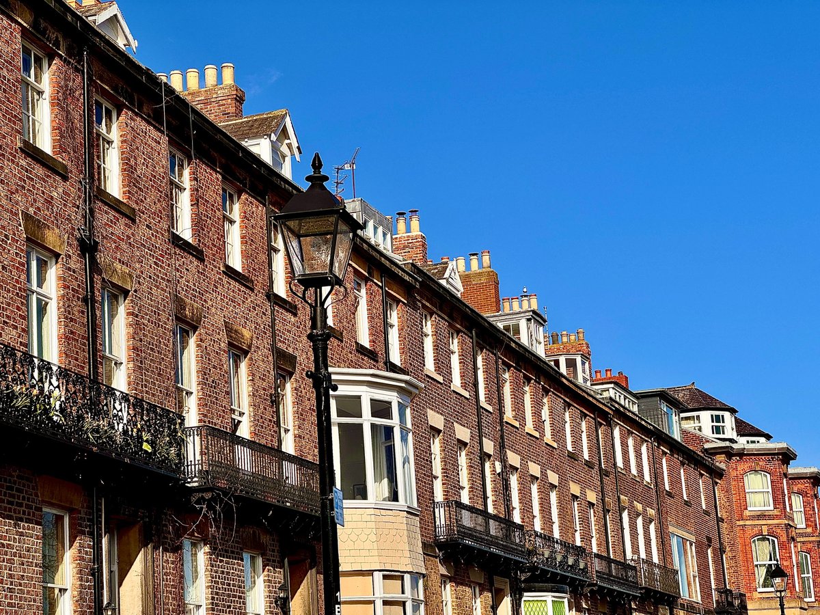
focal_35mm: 77
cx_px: 410
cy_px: 308
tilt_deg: +13.5
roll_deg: +4.1
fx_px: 1824
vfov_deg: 19.1
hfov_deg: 25.3
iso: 25
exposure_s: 1/1193
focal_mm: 9
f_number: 2.8
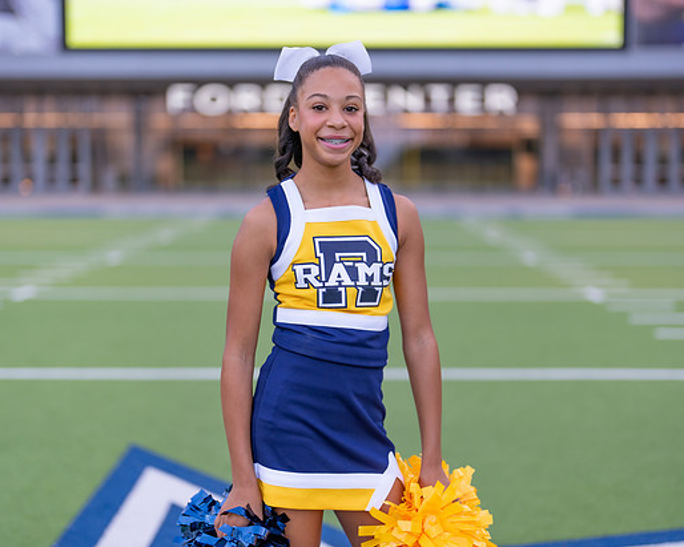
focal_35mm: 60
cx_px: 355
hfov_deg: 31.5
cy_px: 271
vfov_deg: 25.4
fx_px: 1214
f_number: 1.2
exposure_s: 1/320
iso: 200
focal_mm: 50
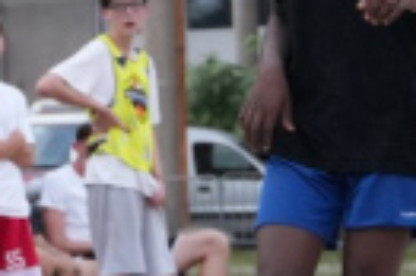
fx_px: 4121
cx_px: -829
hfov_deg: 5.4
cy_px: -195
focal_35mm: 357
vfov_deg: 3.8
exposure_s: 1/640
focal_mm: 39
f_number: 2.8
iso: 1600
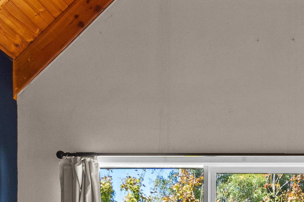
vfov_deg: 15.8
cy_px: 283
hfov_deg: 23.5
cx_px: 338
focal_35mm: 81
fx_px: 684
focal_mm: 10
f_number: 8
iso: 200
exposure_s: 1/2
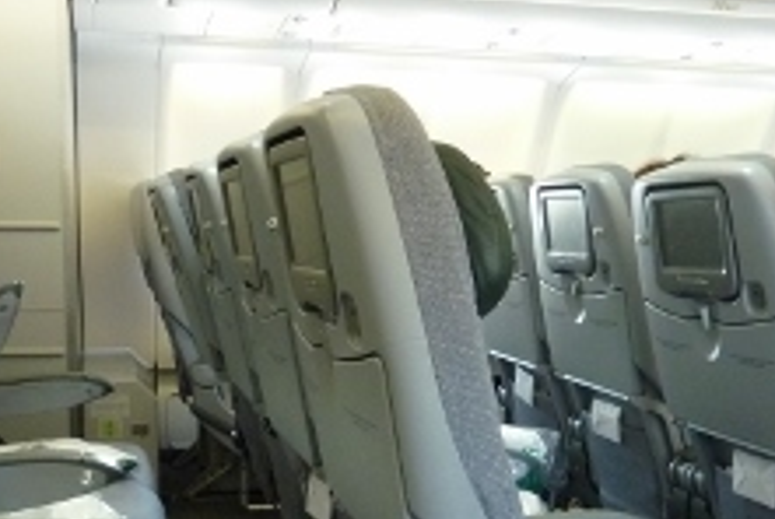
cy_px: 435
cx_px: 309
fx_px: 1013
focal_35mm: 47
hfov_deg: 41.7
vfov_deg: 28.0
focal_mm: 4.1
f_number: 3.3
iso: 400
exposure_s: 1/20
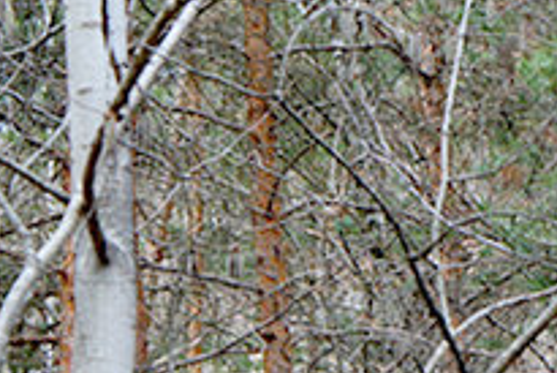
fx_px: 3882
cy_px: 626
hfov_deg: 8.1
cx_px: 674
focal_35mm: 251
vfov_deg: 5.4
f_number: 5.6
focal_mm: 49
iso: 200
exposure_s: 1/100
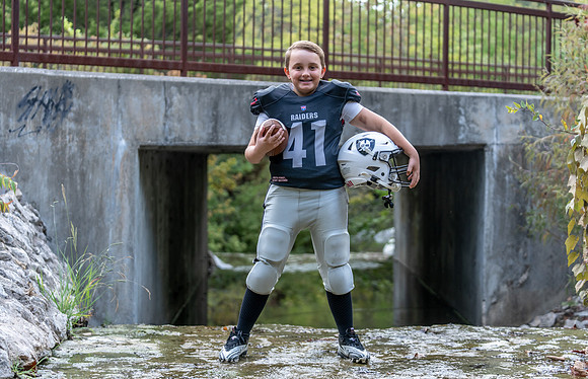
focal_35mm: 72
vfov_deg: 18.4
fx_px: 1170
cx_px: 301
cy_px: 178
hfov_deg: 28.2
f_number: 2.8
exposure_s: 1/320
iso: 400
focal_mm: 70
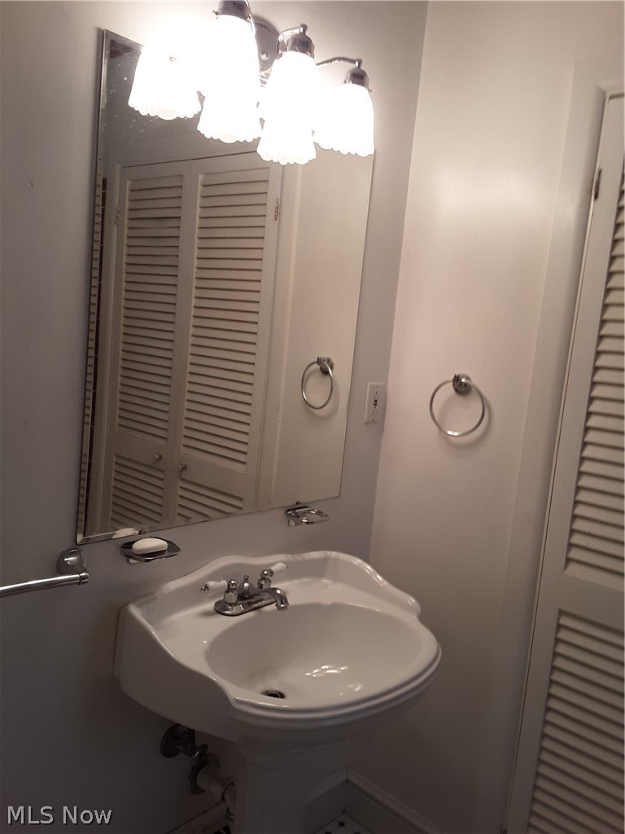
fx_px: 674
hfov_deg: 49.7
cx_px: 312
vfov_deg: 63.4
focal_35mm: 28
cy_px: 417
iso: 50
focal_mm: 2.91
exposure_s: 1/60
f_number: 1.9
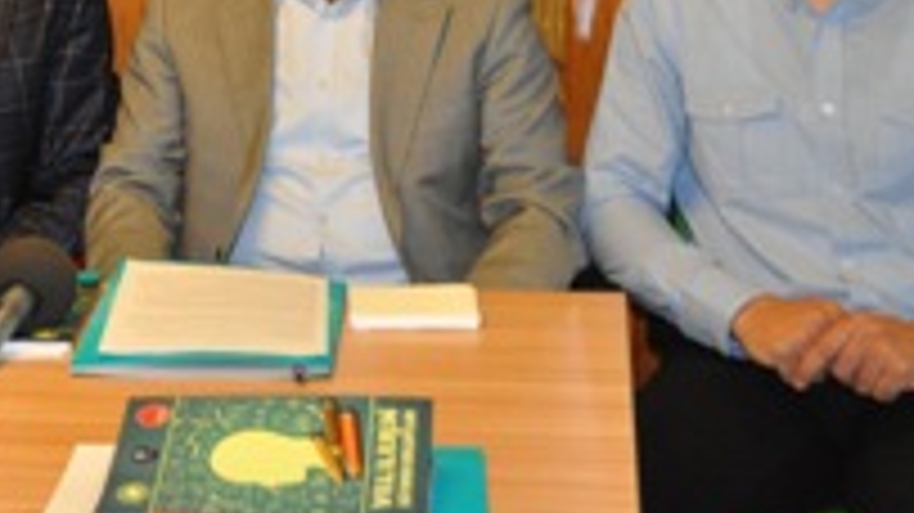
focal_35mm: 90
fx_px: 2180
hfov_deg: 23.2
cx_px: 117
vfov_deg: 13.1
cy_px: -63
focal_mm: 26
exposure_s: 1/60
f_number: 4
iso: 800
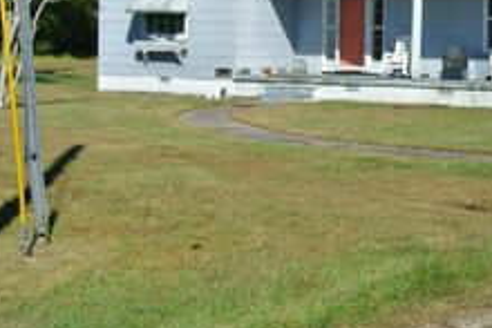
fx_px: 1244
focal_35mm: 91
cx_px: 452
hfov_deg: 21.8
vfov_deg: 14.9
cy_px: 37
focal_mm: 15.1
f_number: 5
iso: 100
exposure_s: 1/1000
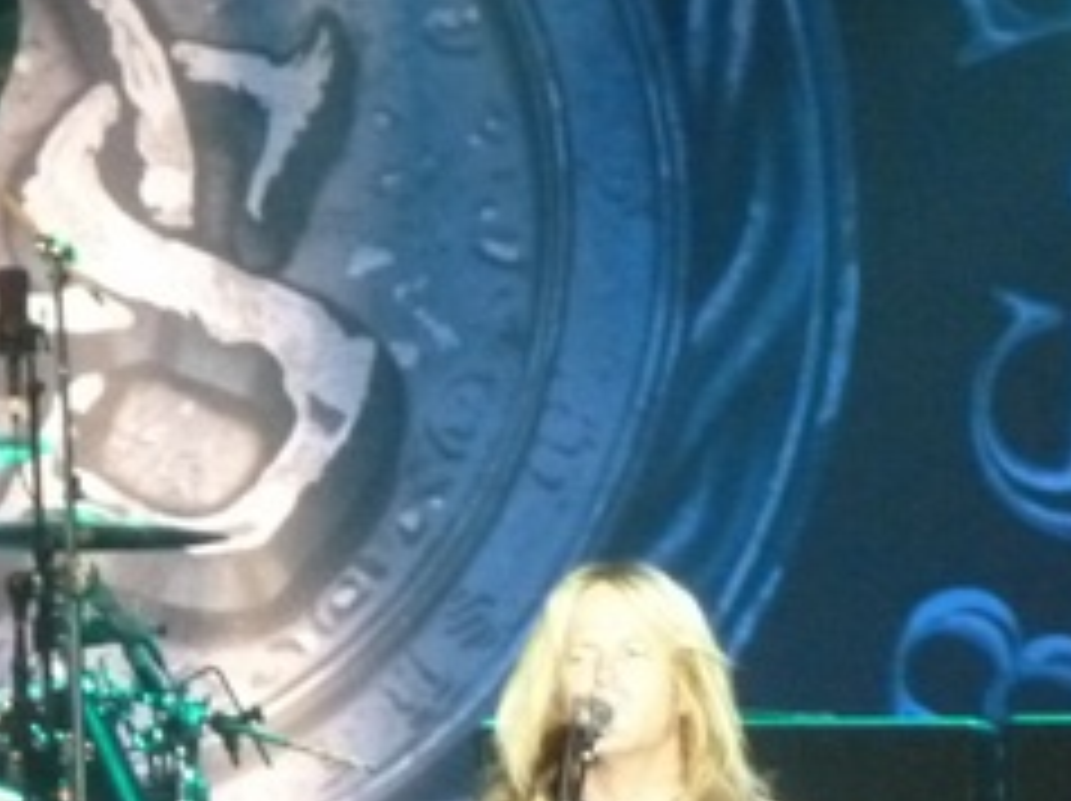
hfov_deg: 3.7
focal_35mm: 536
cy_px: 241
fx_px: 16567
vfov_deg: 2.8
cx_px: 4
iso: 1000
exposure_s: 1/15
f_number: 5.4
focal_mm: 32.6
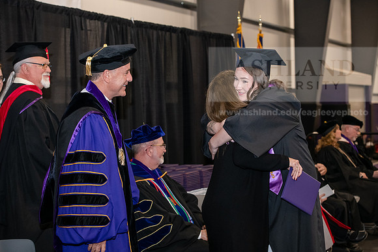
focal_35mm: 70
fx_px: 735
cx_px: 189
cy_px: 126
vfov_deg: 19.5
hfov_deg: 28.8
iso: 2500
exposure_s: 1/200
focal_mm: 70
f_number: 5
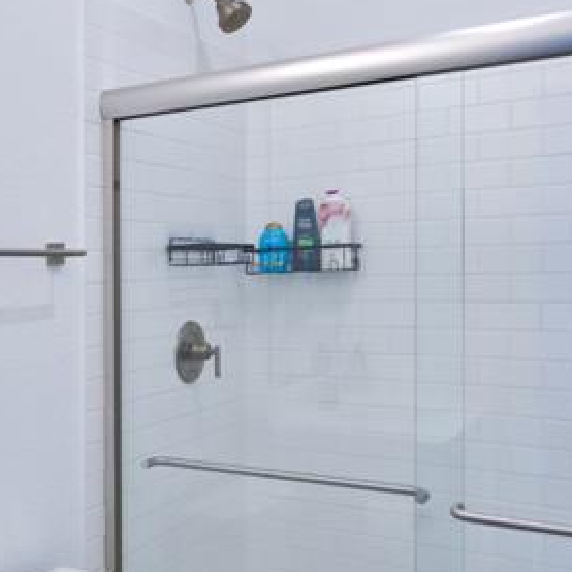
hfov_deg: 35.9
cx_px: 54
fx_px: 823
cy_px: 233
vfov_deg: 38.2
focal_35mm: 44
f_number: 5.6
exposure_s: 1/125
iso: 400
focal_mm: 14
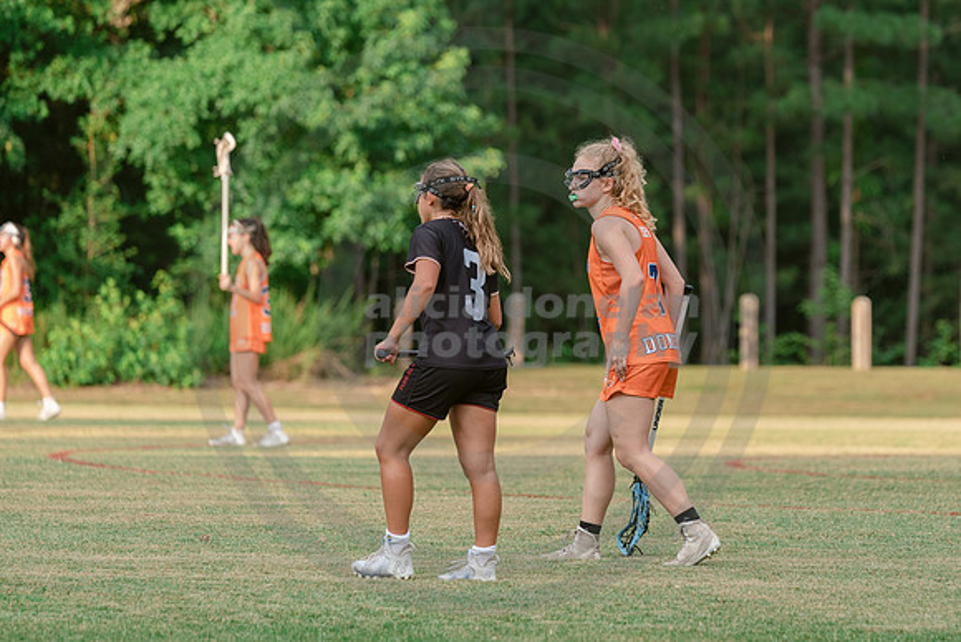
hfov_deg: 8.2
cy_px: 218
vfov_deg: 5.5
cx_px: 650
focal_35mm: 250
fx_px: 6678
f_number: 3.5
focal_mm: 185
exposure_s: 1/800
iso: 250
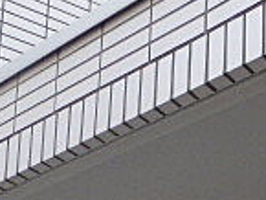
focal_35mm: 88
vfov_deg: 14.1
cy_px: 404
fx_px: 677
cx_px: 246
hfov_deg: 21.7
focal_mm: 3.58
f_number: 2.8
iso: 100
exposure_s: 1/400
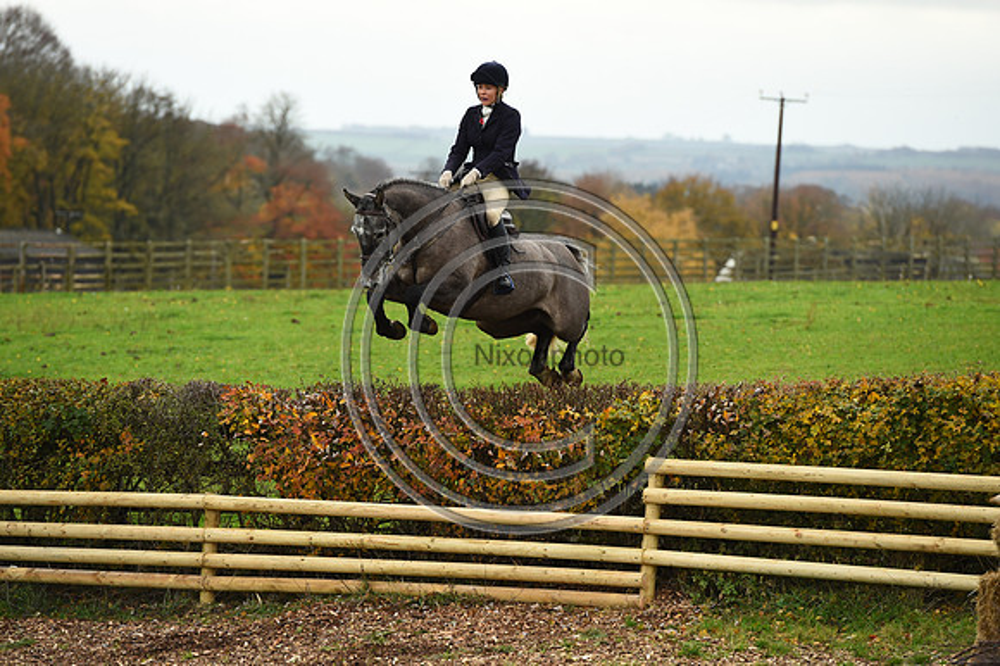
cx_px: 500
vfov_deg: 6.9
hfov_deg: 10.3
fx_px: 5552
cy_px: 333
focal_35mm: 200
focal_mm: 200
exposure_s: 1/1000
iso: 900
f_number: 5
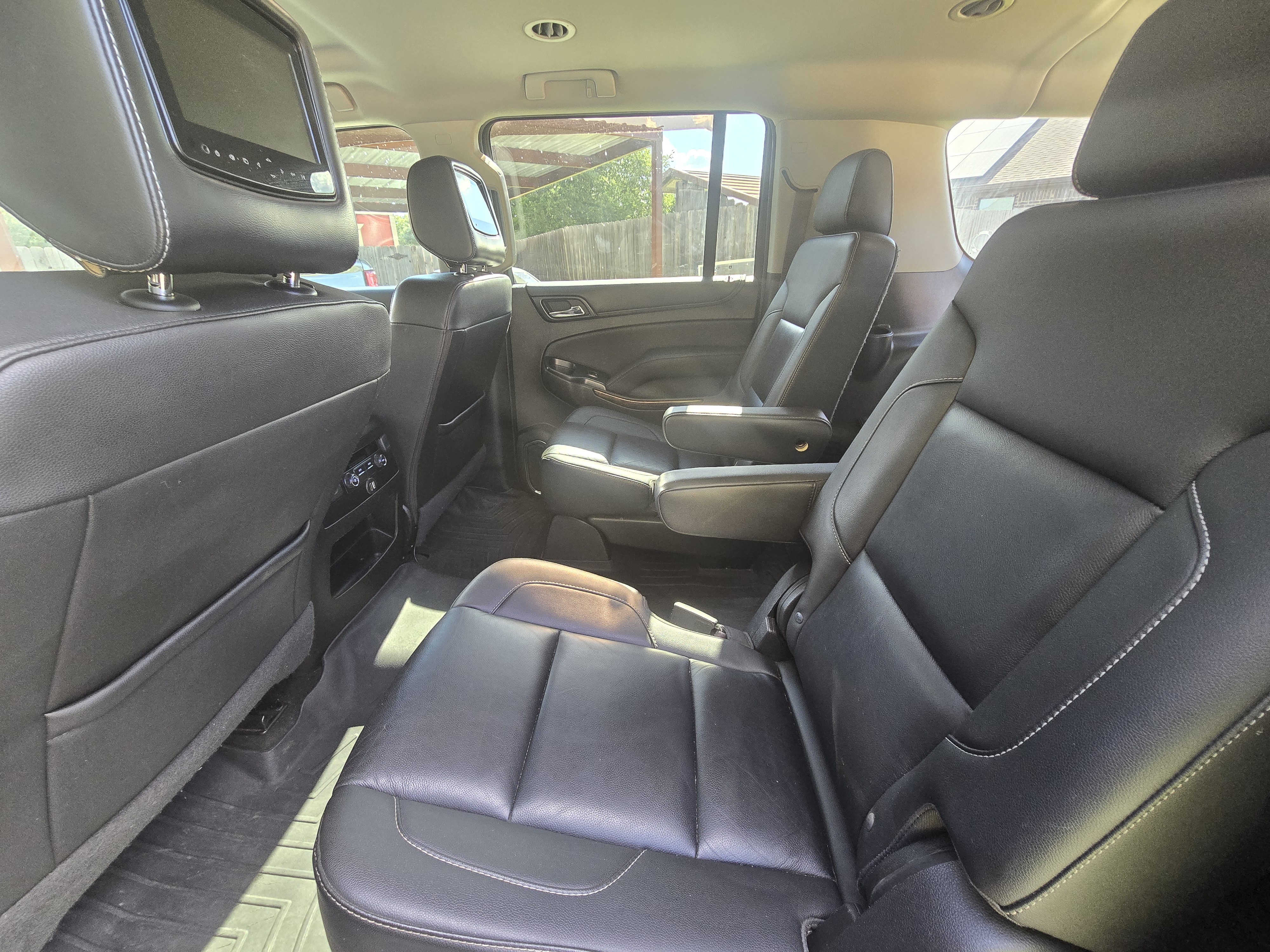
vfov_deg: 89.9
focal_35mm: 13
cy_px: 476
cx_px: 635
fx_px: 477
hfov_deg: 106.2
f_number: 2.2
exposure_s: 1/60
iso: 200
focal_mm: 2.2
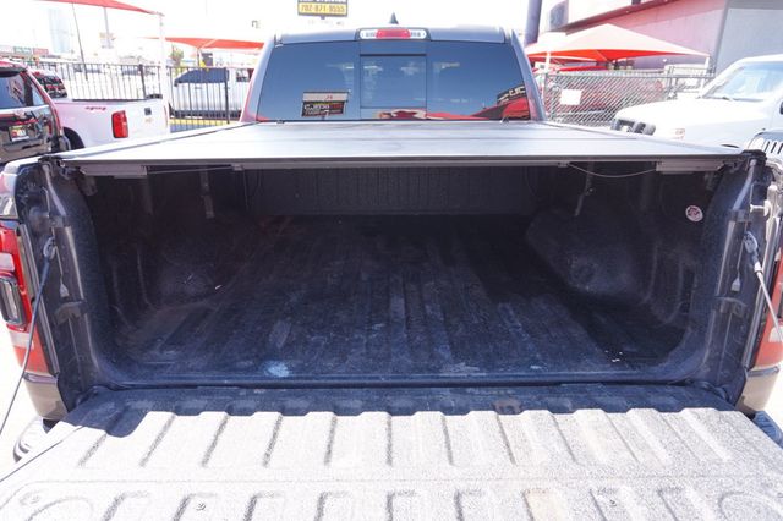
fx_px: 522
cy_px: 260
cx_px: 392
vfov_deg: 53.1
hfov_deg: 73.8
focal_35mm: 24
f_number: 4.5
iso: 100
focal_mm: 16
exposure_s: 1/60
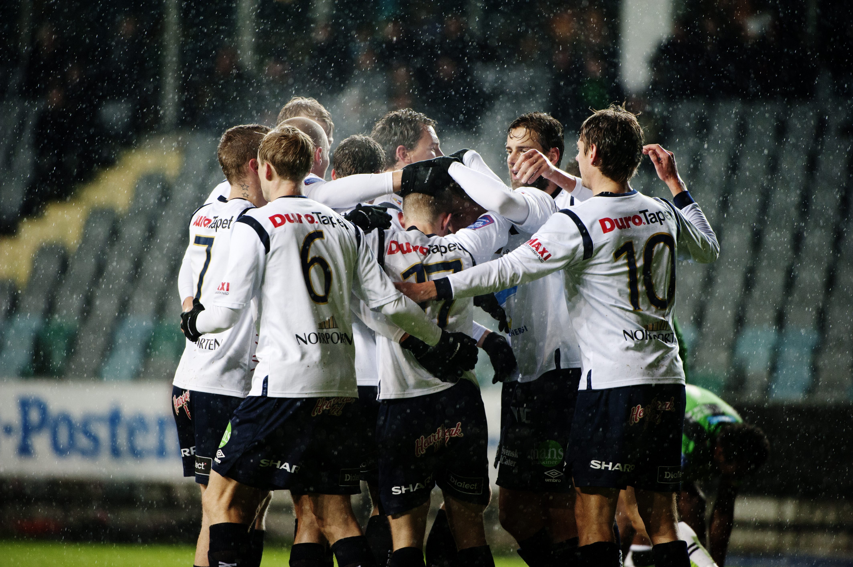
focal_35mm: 400
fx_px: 9472
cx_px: 426
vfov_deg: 3.4
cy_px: 284
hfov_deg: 5.2
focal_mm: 400
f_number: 4
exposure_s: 1/640
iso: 2500
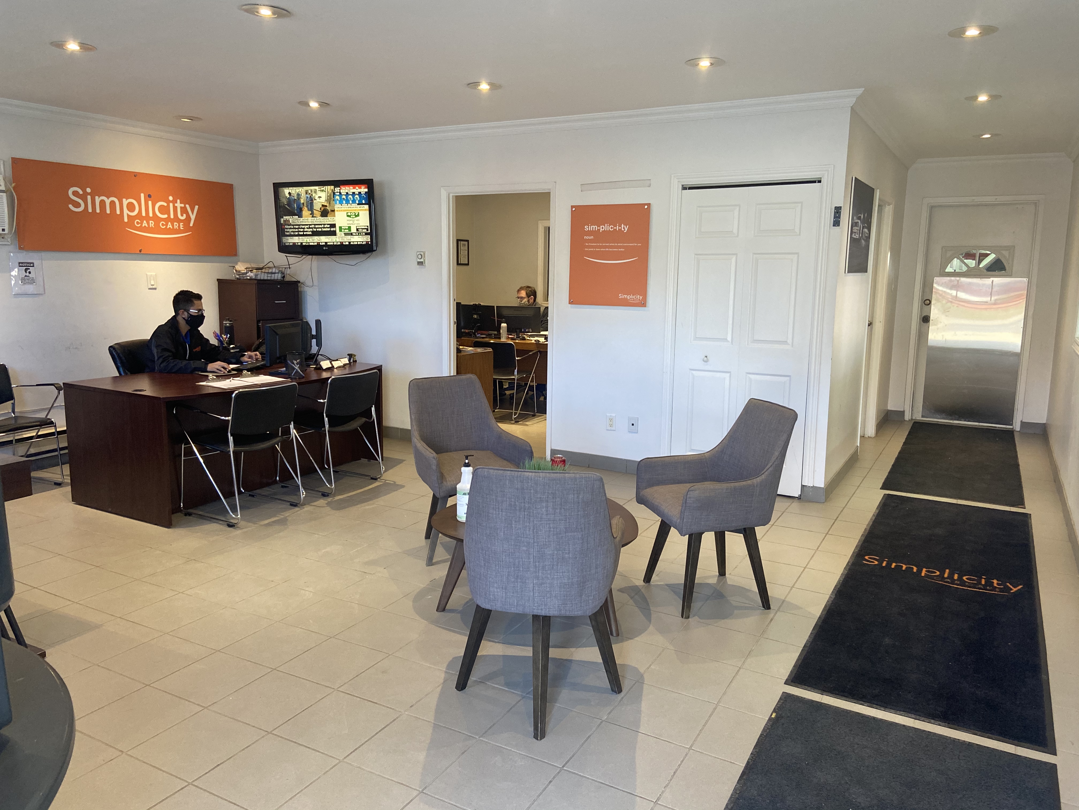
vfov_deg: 53.1
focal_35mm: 26
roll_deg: -0.9
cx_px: 540
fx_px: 810
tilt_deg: -10.9
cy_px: 405
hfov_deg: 67.3
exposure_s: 1/60
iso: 200
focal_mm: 4.25
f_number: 1.8
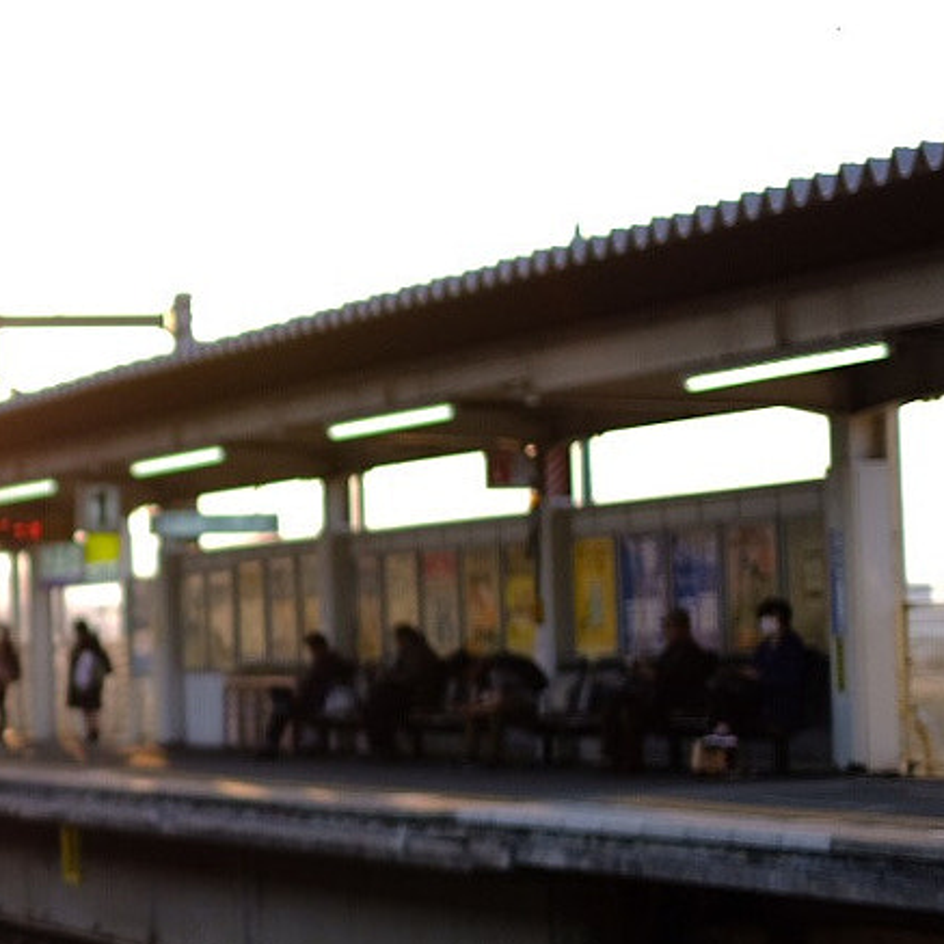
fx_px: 3363
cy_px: 554
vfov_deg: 16.0
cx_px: -523
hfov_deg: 14.7
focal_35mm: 109
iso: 100
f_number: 1.4
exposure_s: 1/1250
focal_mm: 23
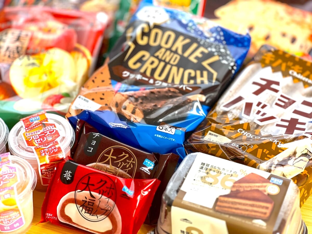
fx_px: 694
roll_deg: +3.9
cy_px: 117
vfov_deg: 19.1
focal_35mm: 77
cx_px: 156
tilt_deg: -43.3
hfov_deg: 25.3
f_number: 2.8
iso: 200
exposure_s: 1/36
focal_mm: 9
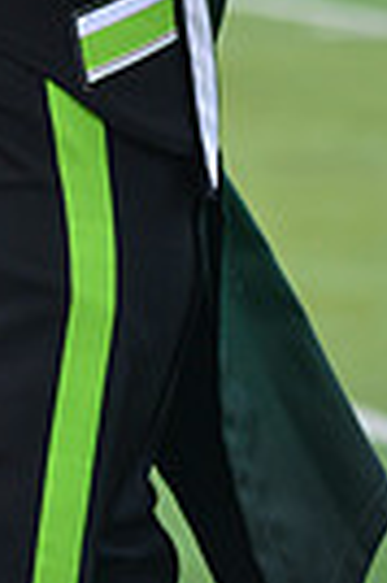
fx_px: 8390
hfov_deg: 2.6
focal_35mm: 519
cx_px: 207
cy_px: -387
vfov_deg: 4.0
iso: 200
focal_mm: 155
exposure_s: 1/500
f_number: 5.6
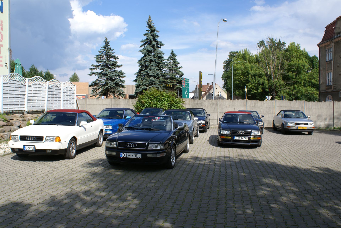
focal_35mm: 33
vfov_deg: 40.1
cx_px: 170
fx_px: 313
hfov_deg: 57.2
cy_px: 114
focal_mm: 22
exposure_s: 1/160
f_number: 10
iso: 100
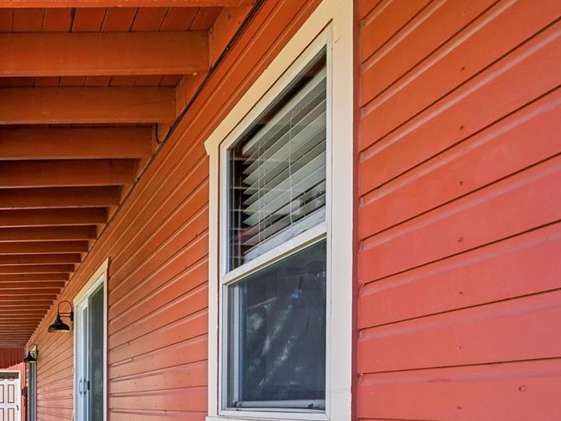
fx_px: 486
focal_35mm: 30
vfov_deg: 42.2
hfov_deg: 48.1
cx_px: -15
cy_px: 393
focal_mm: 14
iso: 64
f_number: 9
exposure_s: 1/50
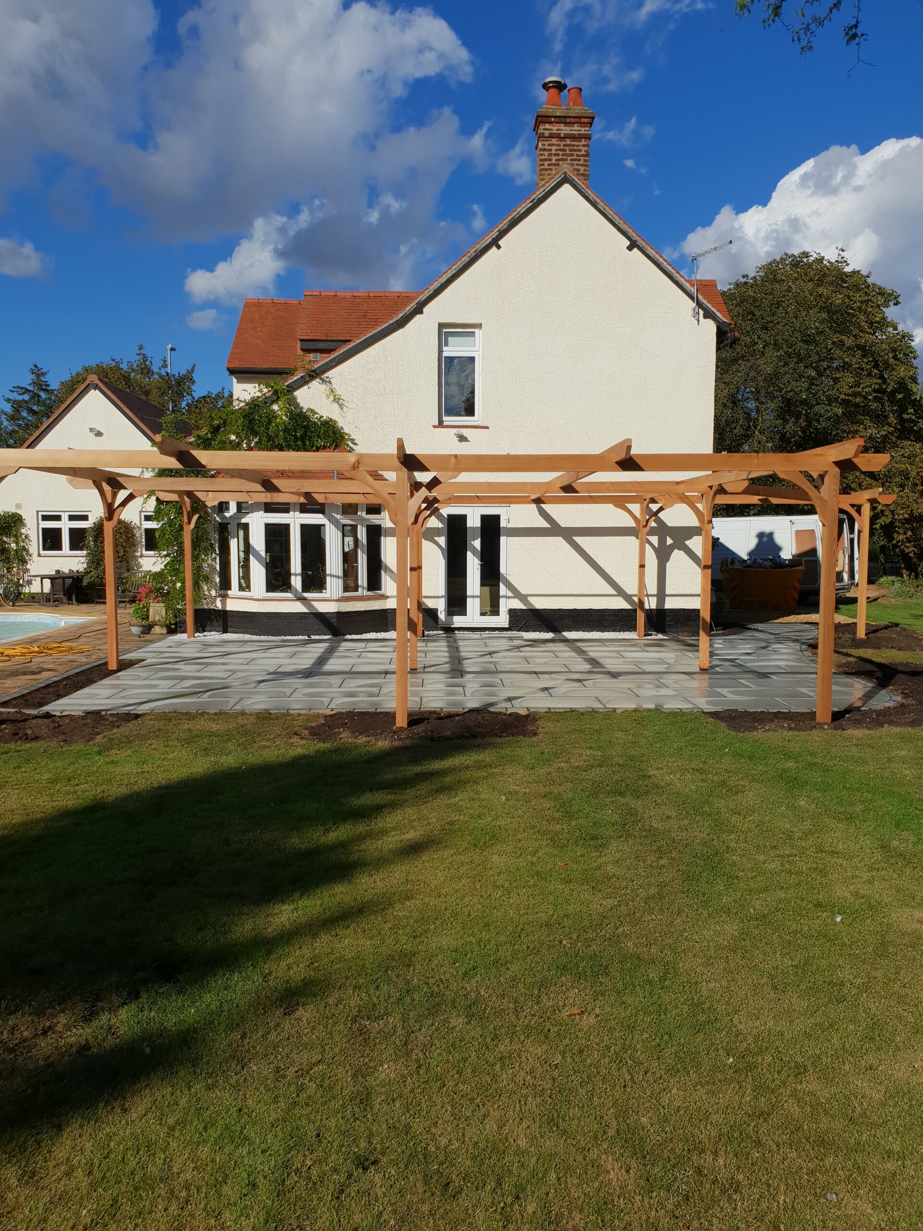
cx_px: 462
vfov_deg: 67.3
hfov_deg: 53.1
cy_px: 616
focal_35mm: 26
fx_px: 924
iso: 50
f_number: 2.4
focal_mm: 4.3
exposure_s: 1/3185
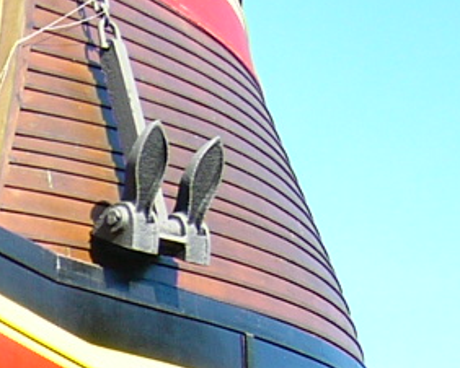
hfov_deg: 11.0
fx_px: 2112
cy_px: 461
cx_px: -524
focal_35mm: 155
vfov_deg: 9.8
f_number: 2.8
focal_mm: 5.8
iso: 50
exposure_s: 1/250
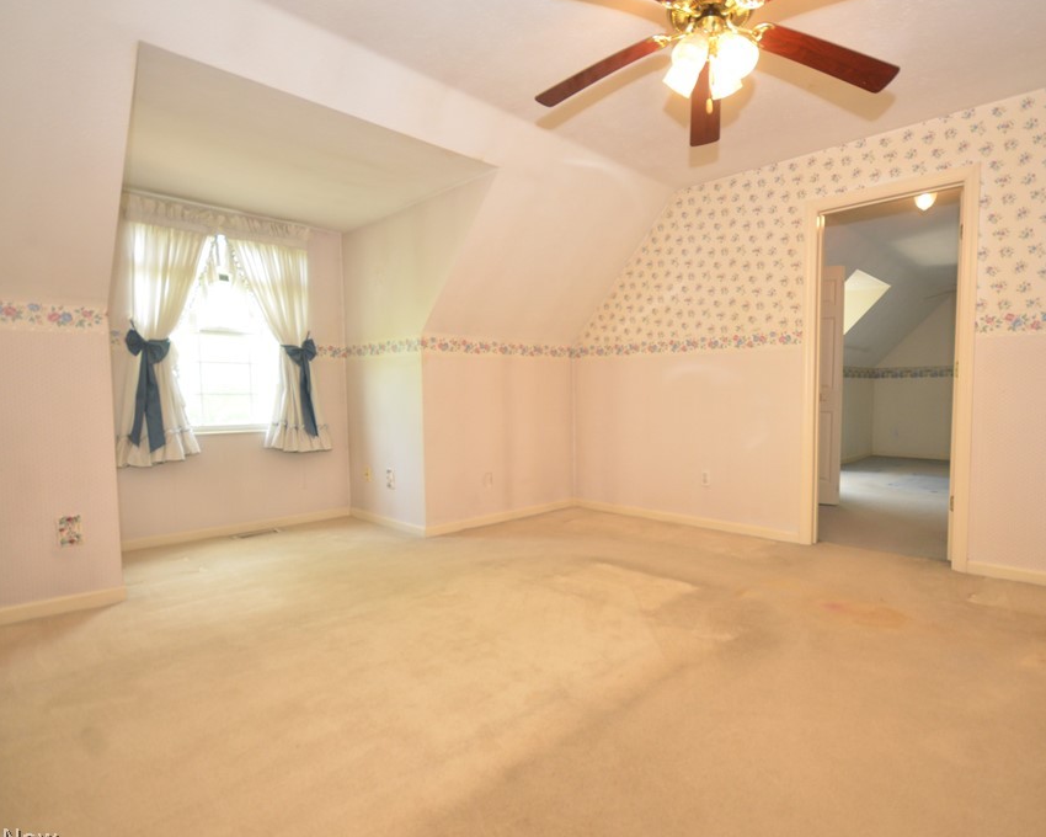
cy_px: 414
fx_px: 557
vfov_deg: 73.8
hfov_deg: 85.7
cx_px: 604
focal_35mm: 18
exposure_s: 1/60
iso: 720
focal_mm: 10
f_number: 4
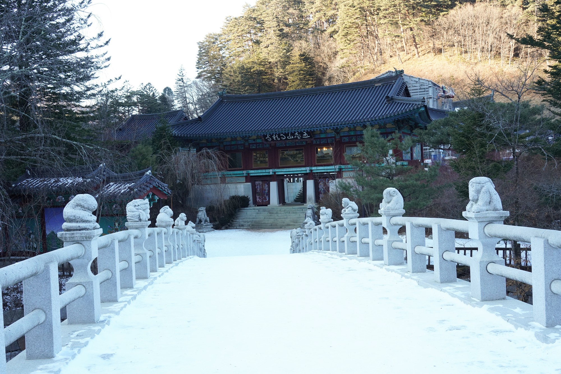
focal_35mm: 41
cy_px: 187
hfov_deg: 47.4
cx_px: 280
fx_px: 639
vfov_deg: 32.6
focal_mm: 41
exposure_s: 1/100
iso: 1250
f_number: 13
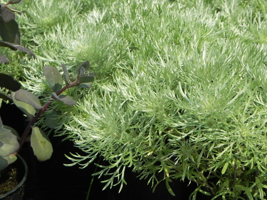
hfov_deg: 13.7
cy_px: 100
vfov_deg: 10.3
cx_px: 134
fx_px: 1111
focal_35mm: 144
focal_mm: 25.7
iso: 160
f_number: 5.6
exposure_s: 1/640
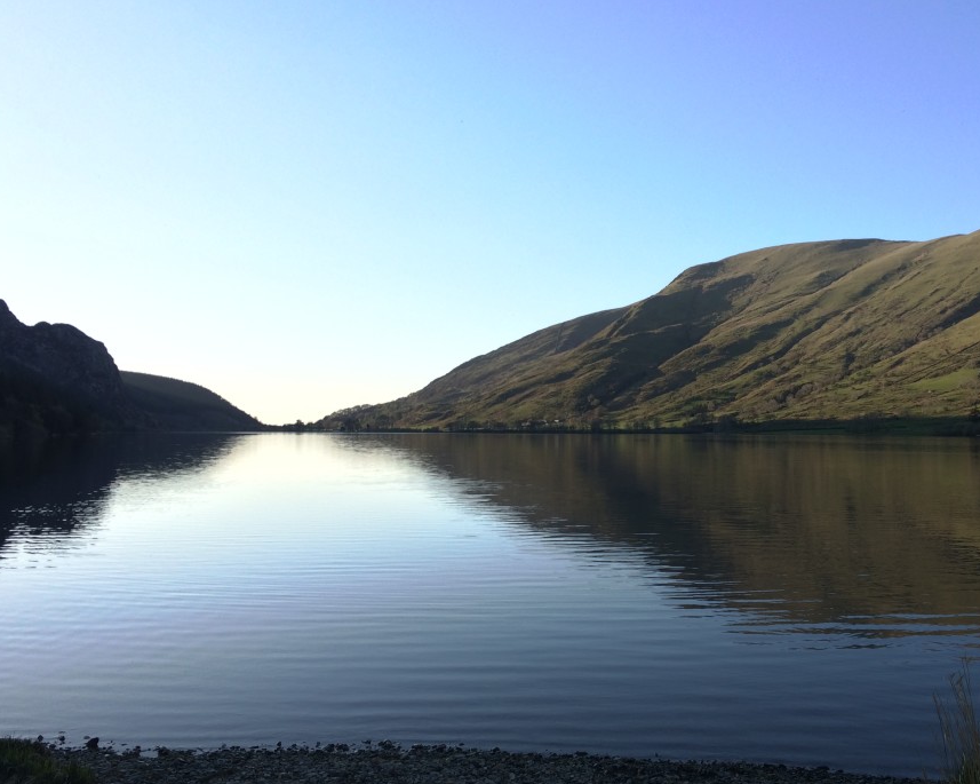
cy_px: 383
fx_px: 1015
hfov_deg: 51.3
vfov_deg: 42.2
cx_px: 574
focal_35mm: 35
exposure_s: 1/328
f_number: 2.2
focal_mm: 4.12
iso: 32
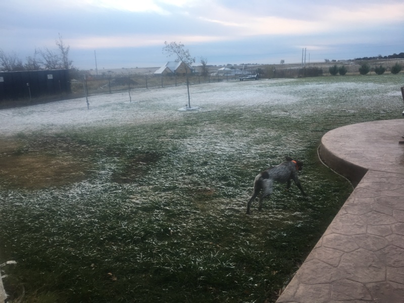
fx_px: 338
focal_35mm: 29
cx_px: 202
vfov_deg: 48.2
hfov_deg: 61.7
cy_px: 152
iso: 32
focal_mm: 4.15
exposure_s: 1/60
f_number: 2.2
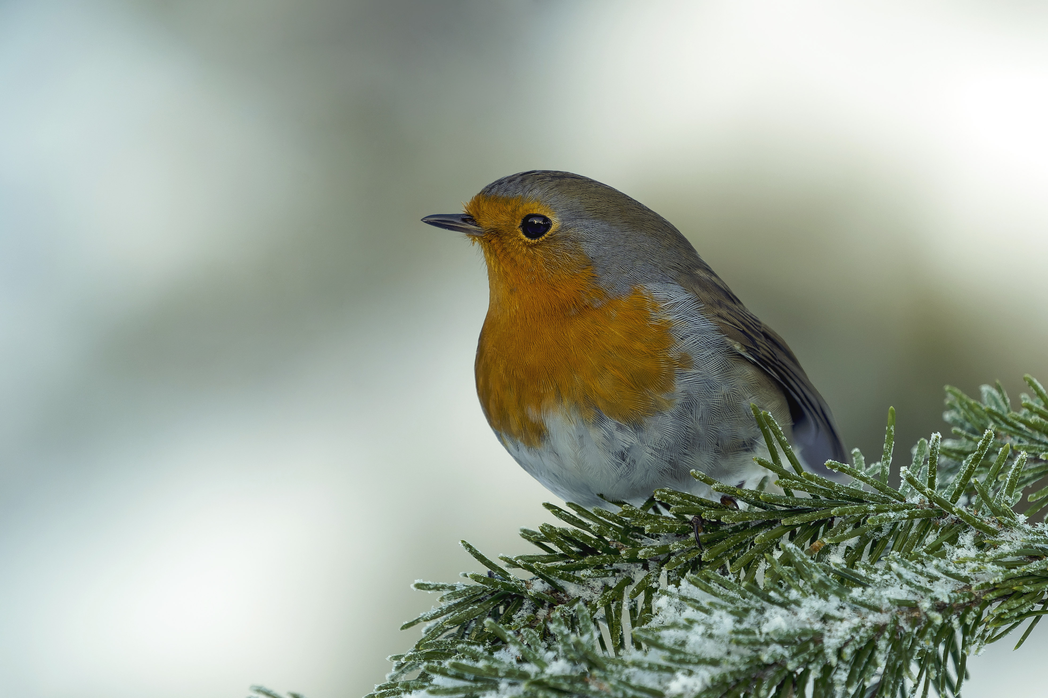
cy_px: 349
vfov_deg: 2.3
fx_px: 17465
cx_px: 524
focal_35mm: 600
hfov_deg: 3.4
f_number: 6.3
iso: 2000
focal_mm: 400
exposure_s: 1/1600
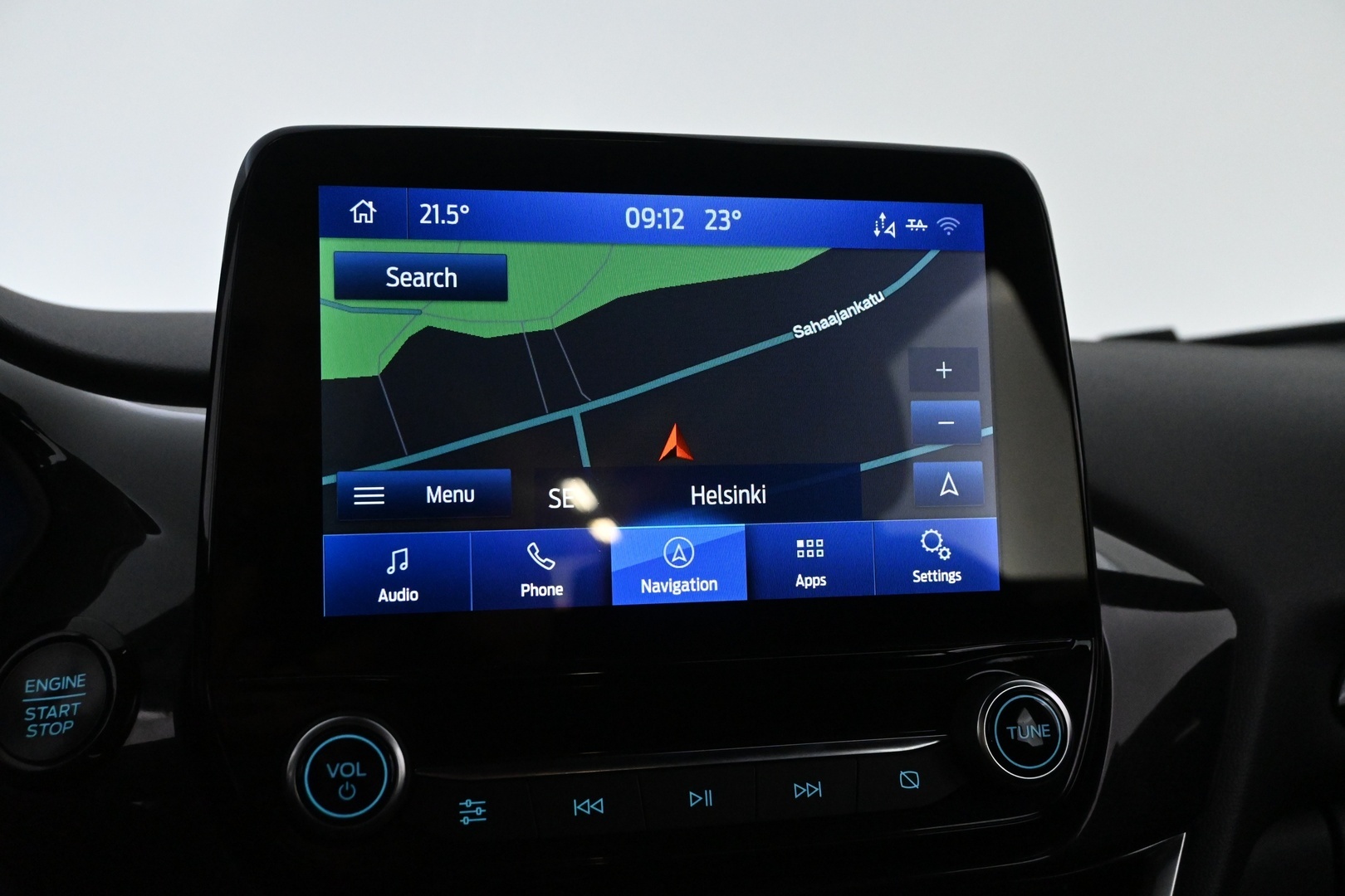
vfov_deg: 36.9
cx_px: 672
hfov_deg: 53.1
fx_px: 1345
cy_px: 448
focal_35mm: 36
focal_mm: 24
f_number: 5.6
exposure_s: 1/125
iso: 5000
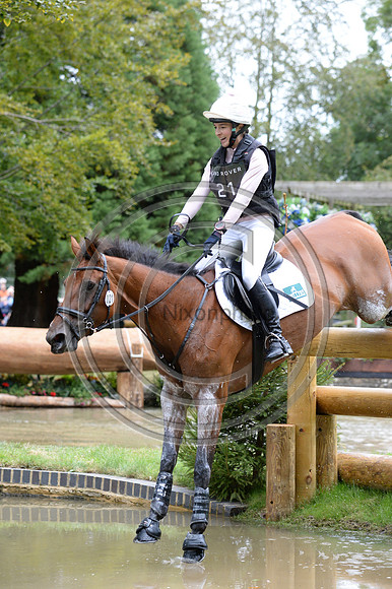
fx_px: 2289
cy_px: 294
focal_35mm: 140
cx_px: 196
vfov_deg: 14.7
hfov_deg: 9.8
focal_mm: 140
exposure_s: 1/1000
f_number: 5.6
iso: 2000
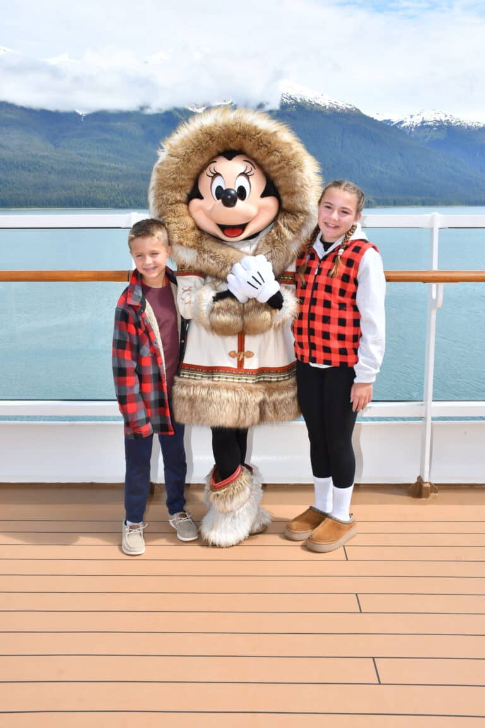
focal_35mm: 34
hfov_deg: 38.9
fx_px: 687
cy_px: 364
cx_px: 242
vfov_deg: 55.8
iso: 200
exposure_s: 1/200
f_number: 11
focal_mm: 23
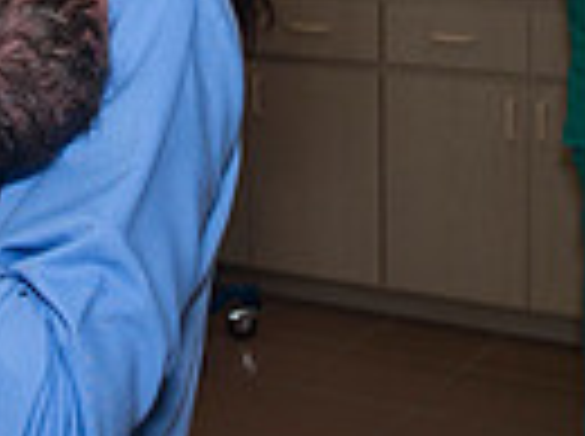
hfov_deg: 19.0
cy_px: -34
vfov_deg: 14.0
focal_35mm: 103
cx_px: 130
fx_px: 1737
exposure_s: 1/200
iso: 640
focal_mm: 24
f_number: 7.1
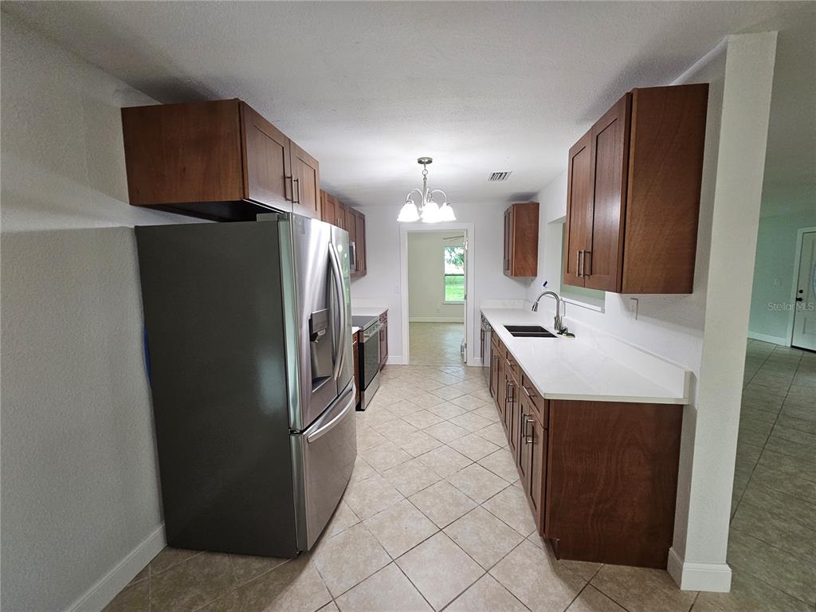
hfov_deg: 106.2
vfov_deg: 89.9
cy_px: 306
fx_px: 306
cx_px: 408
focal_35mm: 13
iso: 250
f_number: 2.2
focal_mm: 2.2
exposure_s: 1/60
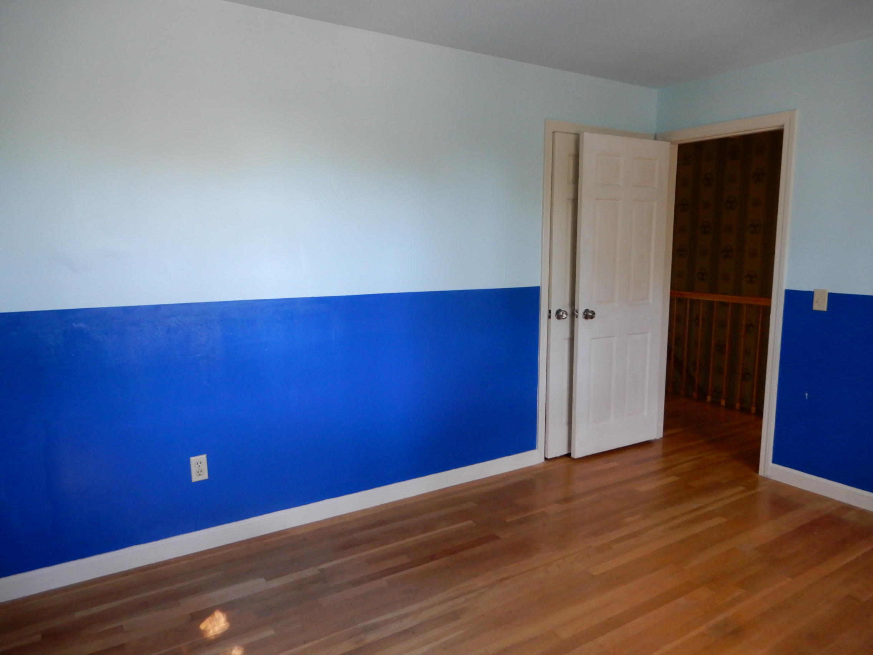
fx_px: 605
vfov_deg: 56.8
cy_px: 328
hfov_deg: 71.6
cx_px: 436
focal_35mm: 24
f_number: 3.4
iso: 280
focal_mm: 4.3
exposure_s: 1/30
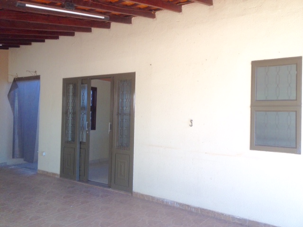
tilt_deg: -0.3
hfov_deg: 52.6
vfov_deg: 40.7
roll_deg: +1.6
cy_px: 114
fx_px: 306
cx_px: 152
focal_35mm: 35
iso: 80
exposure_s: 1/120
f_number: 2.4
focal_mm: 4.28
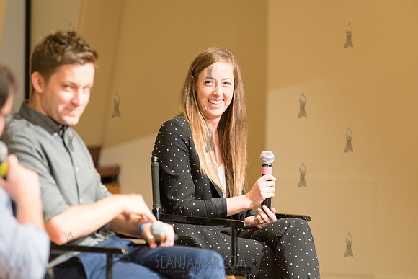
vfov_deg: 7.4
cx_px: 209
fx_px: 2148
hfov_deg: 11.1
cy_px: 140
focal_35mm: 185
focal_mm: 185
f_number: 4
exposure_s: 1/100
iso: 2500
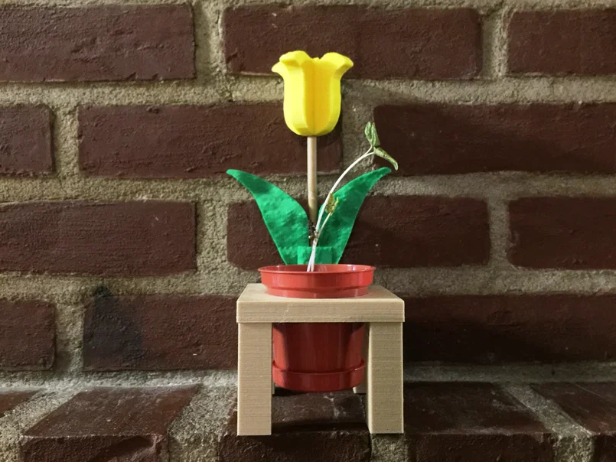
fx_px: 534
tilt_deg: +0.5
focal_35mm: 30
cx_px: 312
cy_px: 225
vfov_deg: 46.8
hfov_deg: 60.0
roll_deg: +0.0
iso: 125
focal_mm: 4.15
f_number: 2.2
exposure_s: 1/4
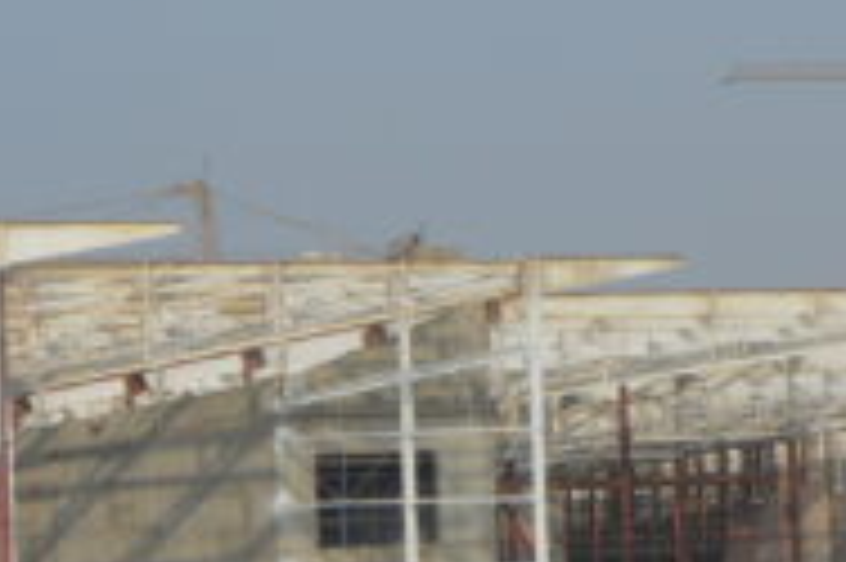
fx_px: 4602
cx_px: 490
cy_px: 416
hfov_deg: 10.5
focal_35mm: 196
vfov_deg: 7.0
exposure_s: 1/320
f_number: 9
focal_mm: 24
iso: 100
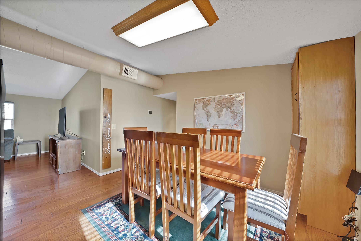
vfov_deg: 90.0
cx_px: 180
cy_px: 120
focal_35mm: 12
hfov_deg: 112.6
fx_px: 120
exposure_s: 1/2
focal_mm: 12
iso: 640
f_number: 9
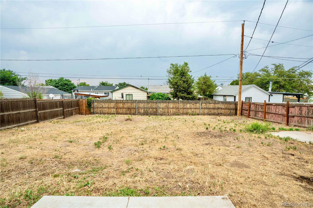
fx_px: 139
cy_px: 104
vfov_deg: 73.7
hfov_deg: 96.7
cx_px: 156
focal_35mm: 16
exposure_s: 1/200
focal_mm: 16
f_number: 8
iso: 250
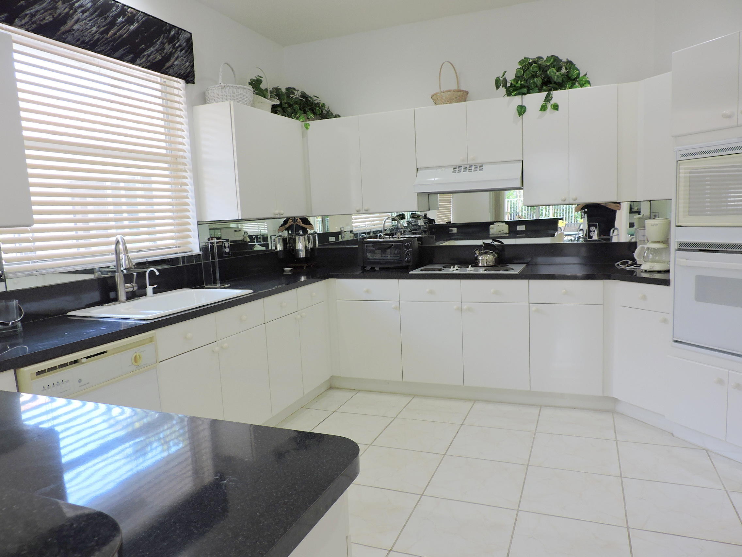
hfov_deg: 71.6
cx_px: 371
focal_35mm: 24
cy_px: 278
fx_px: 514
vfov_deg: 56.8
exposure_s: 1/40
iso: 100
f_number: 3
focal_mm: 4.3
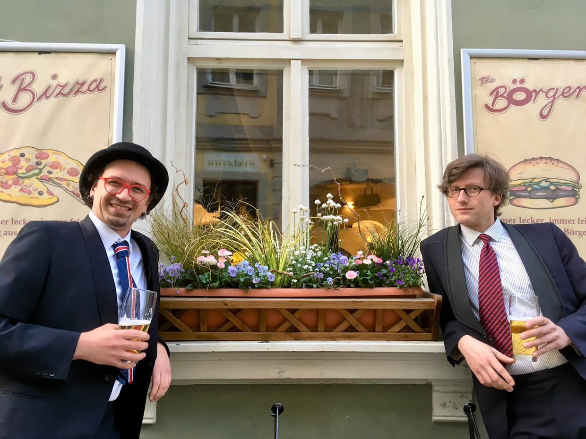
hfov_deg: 61.7
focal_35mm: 29
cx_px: 293
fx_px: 491
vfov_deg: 48.2
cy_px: 220
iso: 80
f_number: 2.2
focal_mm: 4.15
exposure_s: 1/33
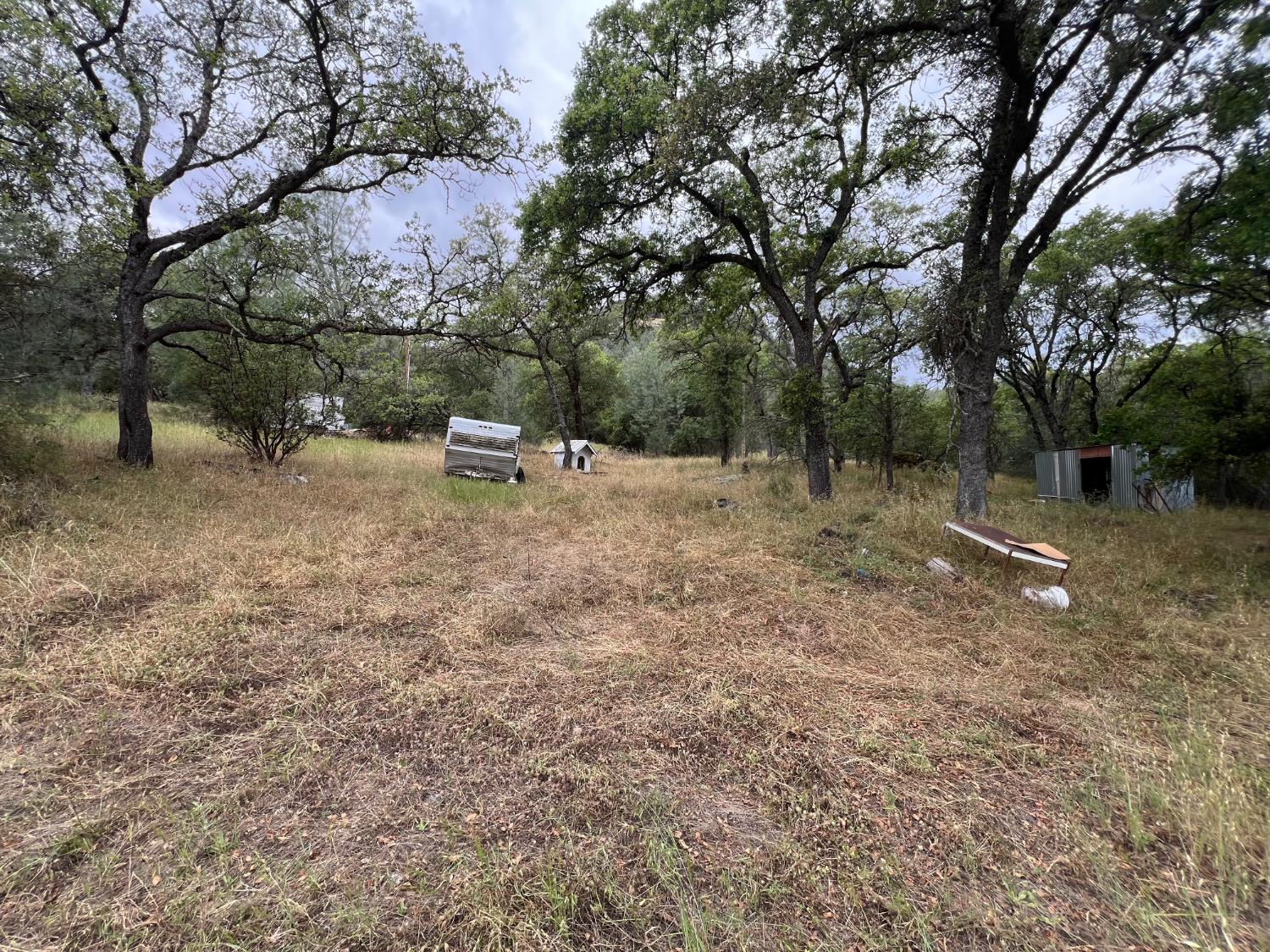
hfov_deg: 106.2
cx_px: 635
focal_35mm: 13
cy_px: 476
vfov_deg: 89.9
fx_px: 477
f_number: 1.8
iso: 32
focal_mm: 1.57
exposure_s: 1/204
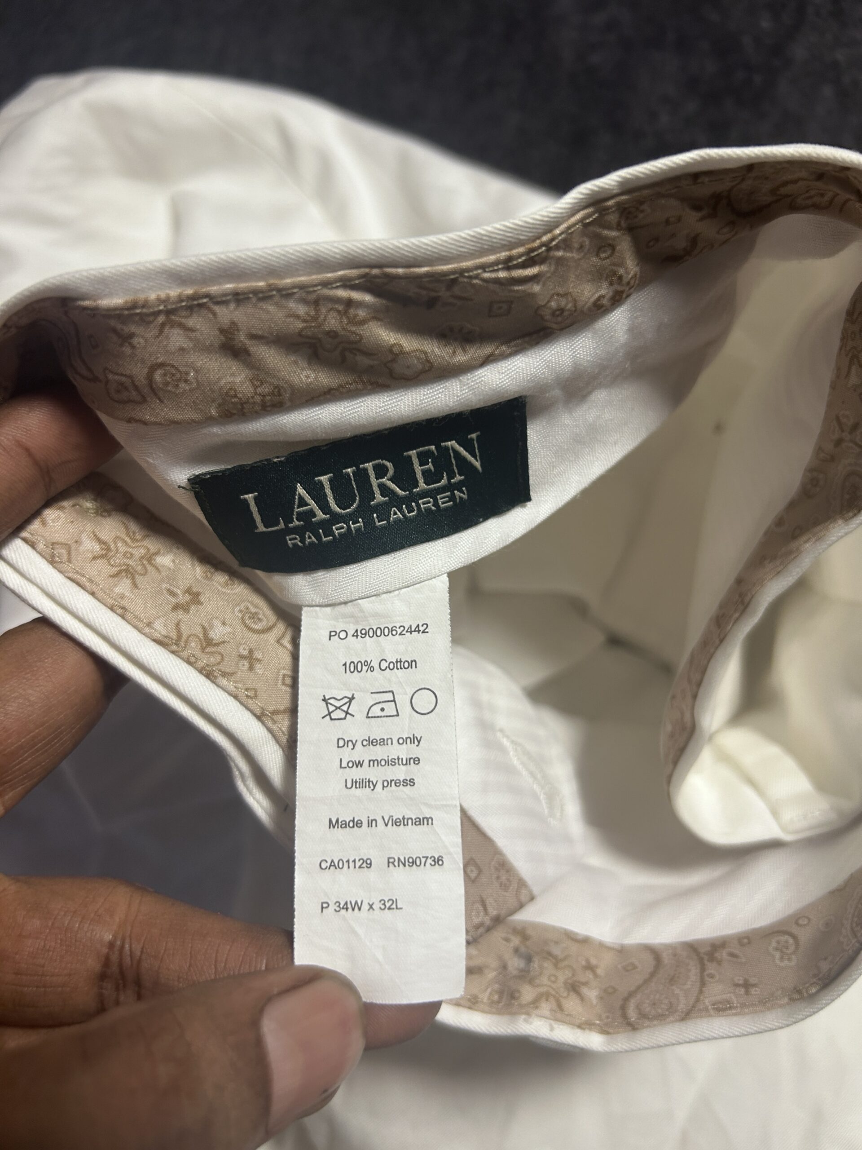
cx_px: 431
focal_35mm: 26
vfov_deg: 67.3
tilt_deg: -63.1
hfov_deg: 53.1
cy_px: 575
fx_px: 863
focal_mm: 5.7
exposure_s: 1/50
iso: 100
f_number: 1.5
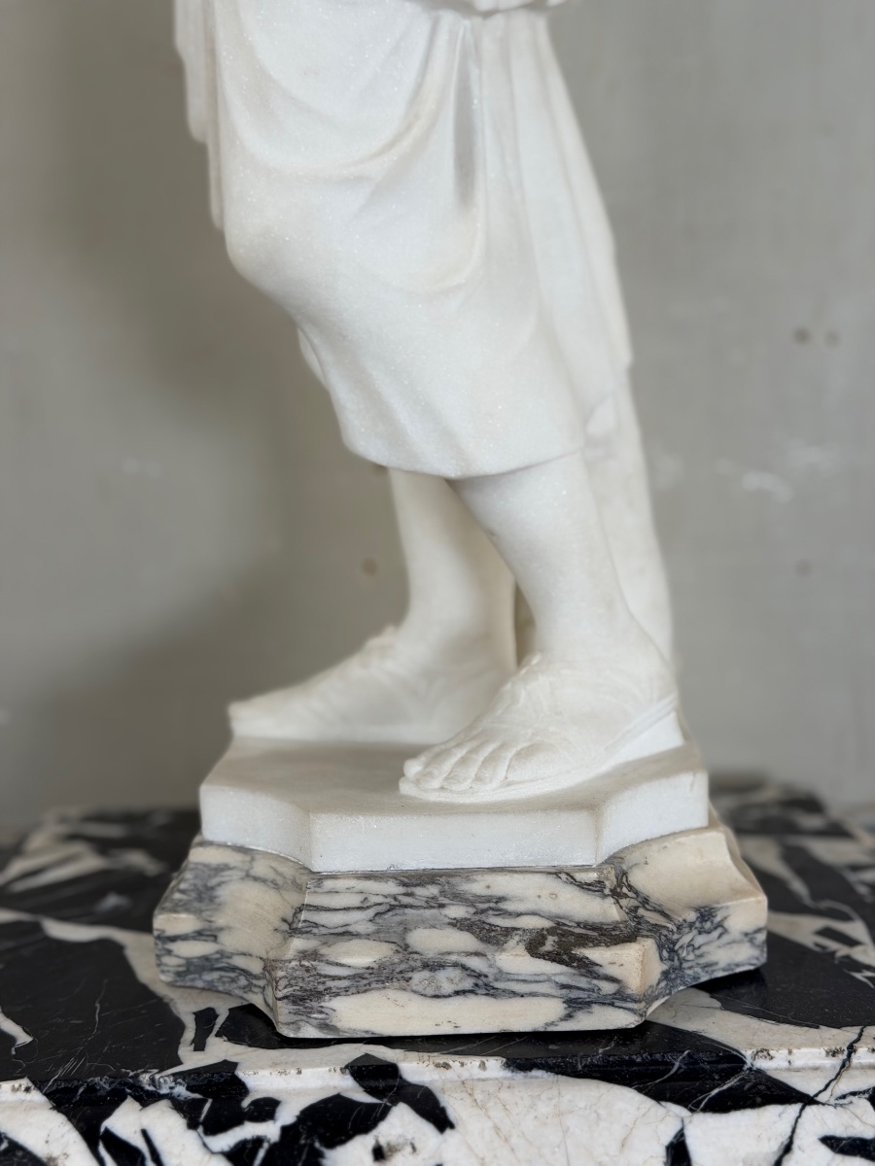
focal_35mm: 48
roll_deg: +0.2
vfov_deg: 39.7
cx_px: 438
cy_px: 583
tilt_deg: -8.5
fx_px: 1618
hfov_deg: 30.3
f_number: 1.78
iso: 64
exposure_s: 1/100
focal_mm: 6.76
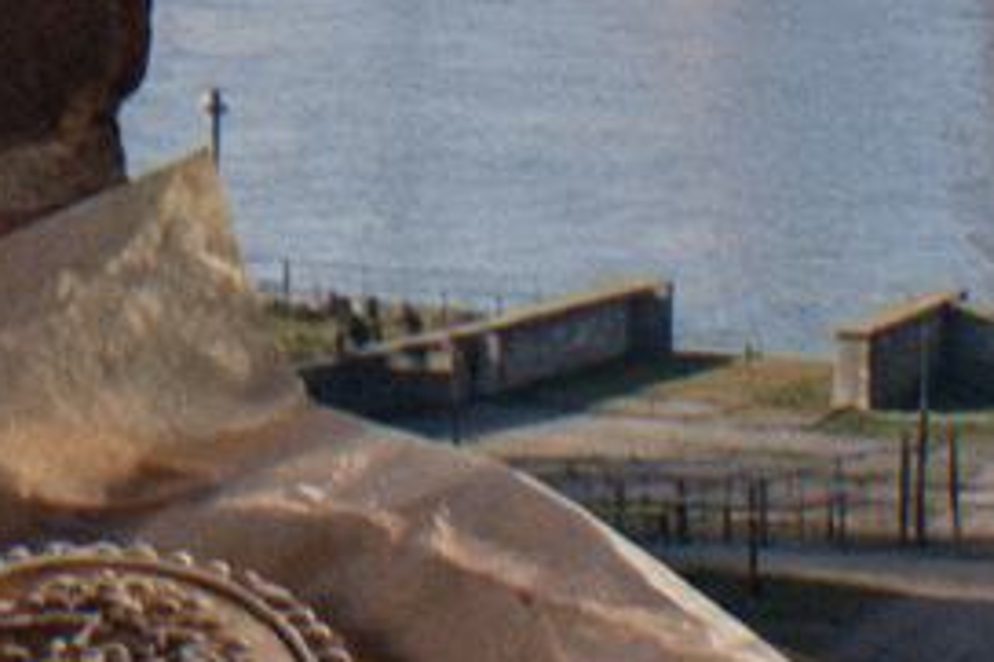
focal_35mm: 147
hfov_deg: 14.0
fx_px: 4056
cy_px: 48
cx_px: 640
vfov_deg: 9.3
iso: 640
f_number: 11
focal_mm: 40
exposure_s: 1/160
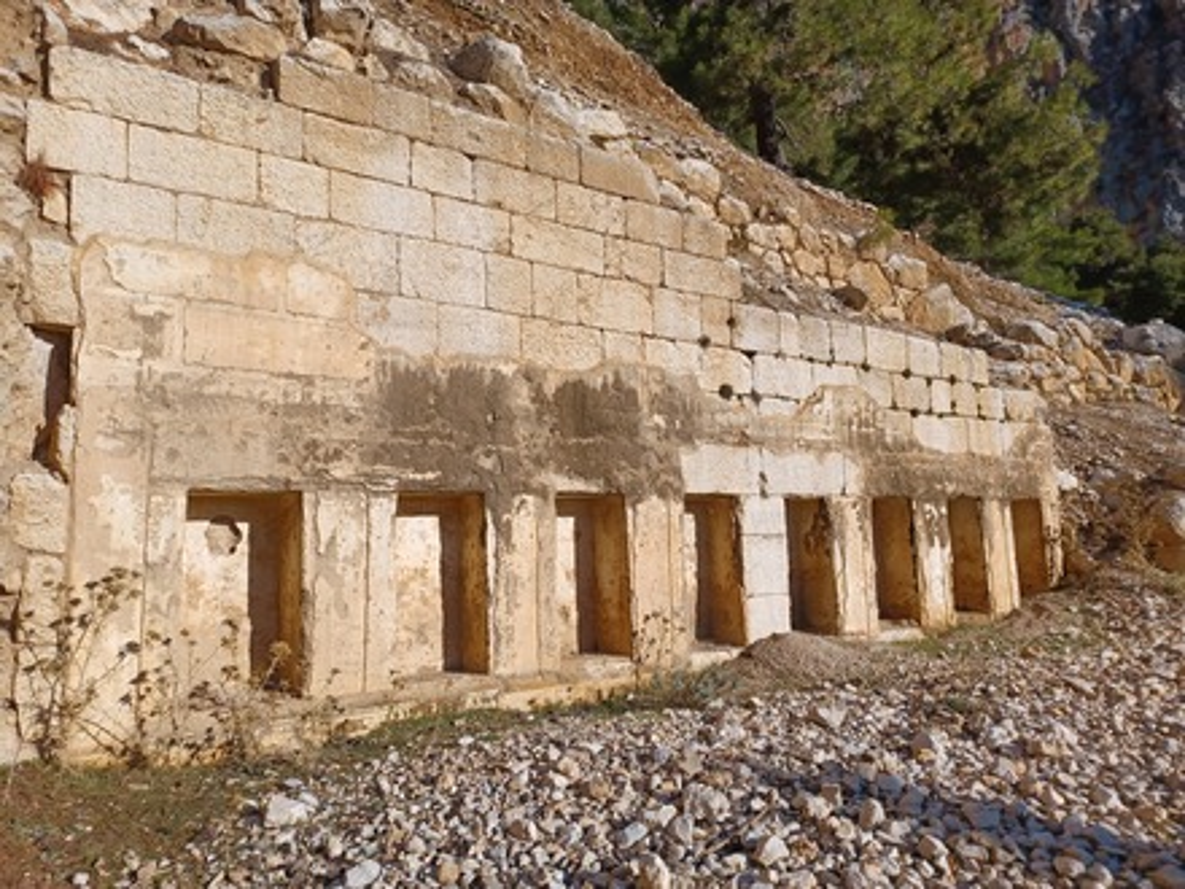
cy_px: 444
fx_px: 856
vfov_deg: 54.9
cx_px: 592
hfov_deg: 69.4
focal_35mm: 25
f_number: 1.8
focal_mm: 4.6
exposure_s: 1/683
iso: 32
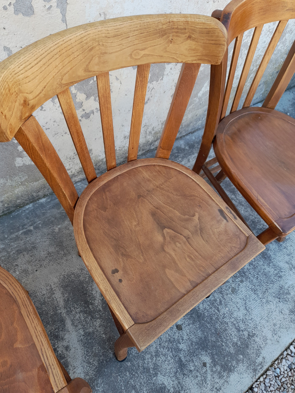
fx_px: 284
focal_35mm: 25
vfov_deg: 69.4
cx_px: 148
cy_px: 196
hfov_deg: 54.9
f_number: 2
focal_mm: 4.6
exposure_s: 1/120
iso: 32
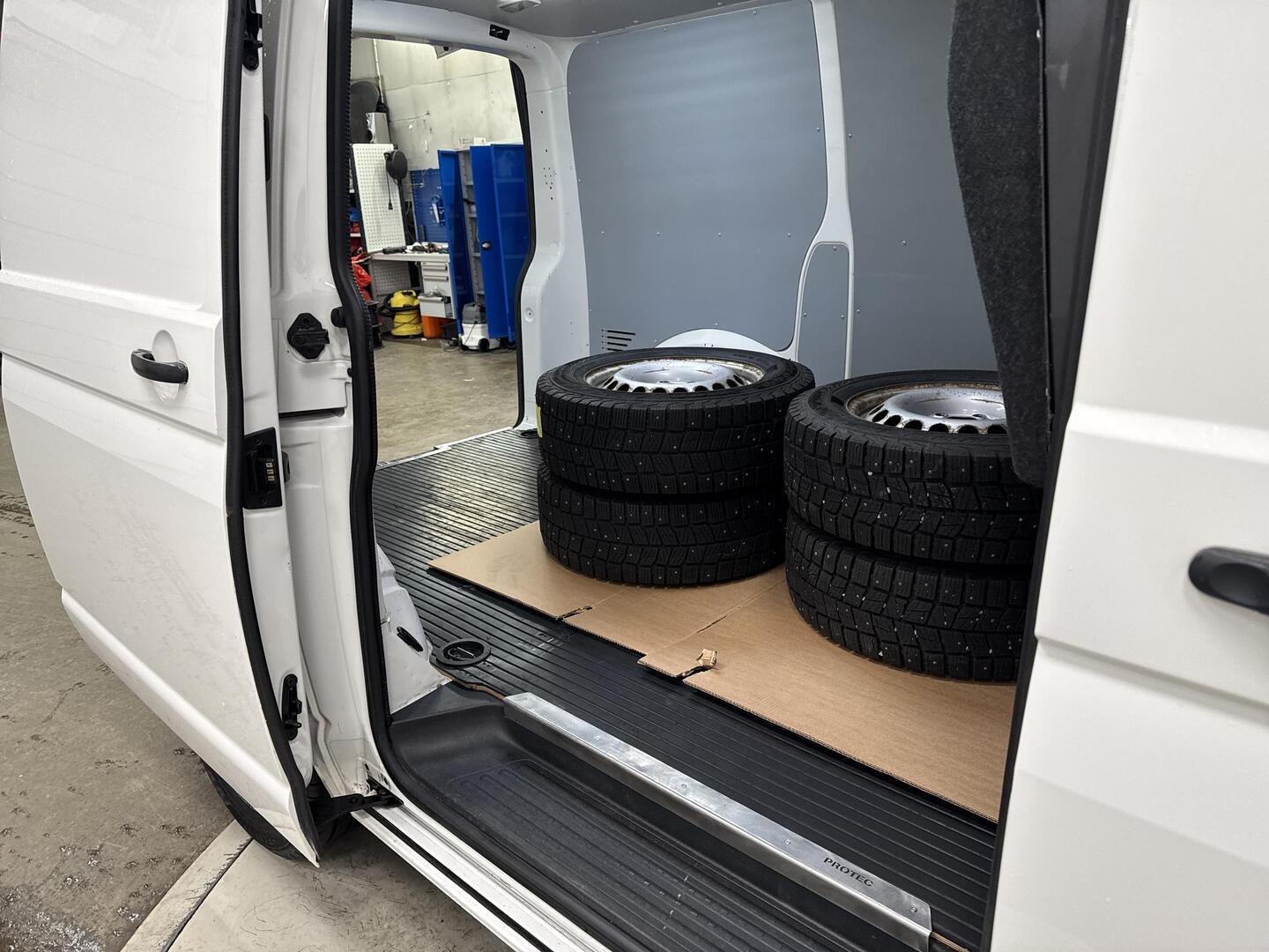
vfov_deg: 56.8
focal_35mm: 24
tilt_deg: -18.2
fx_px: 880
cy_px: 476
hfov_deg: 71.6
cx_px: 634
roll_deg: +2.8
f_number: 1.78
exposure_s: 1/100
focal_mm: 6.76
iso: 200
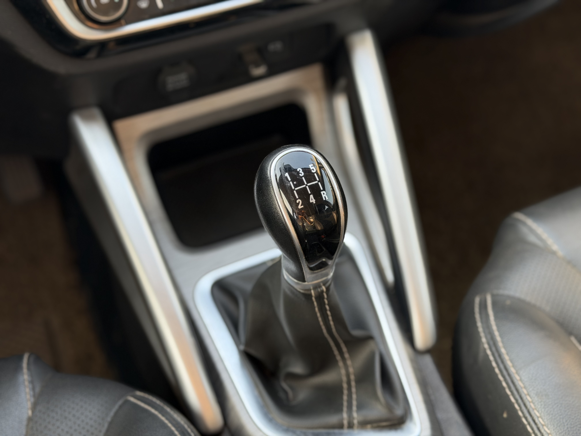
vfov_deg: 30.3
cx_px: 290
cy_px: 218
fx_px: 806
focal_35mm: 48
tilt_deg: -46.3
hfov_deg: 39.7
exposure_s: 1/119
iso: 100
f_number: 1.78
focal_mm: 6.76
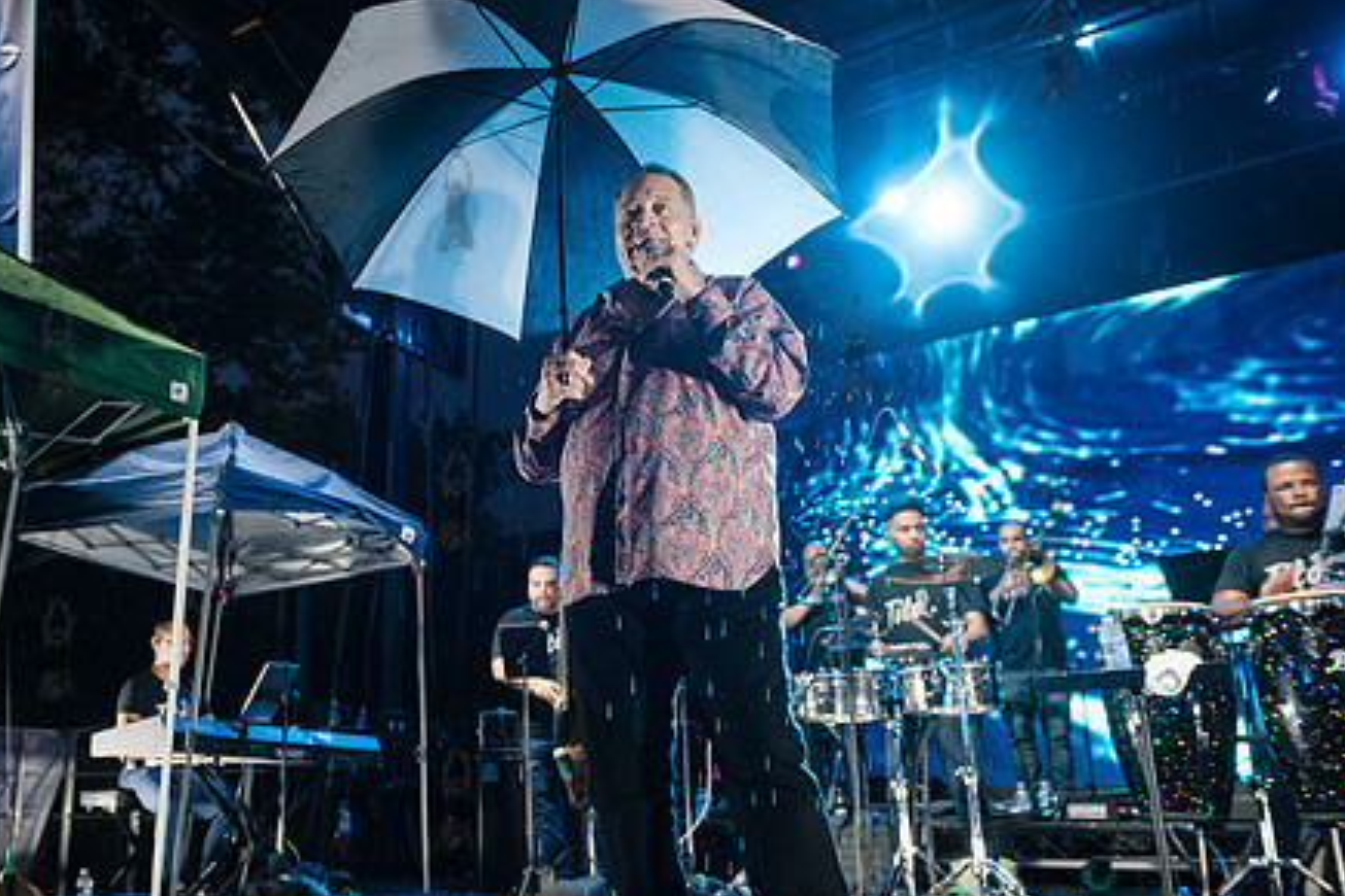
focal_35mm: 32
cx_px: 455
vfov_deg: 41.1
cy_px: 496
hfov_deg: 57.5
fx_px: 1195
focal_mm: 24
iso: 3200
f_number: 3.5
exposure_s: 1/200
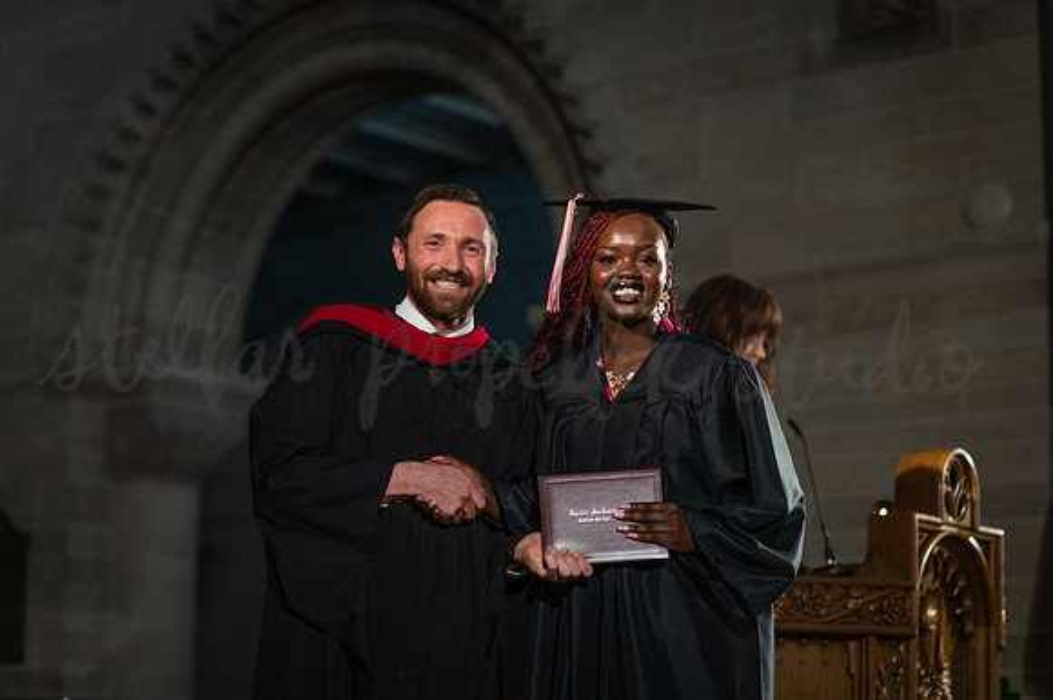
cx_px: 526
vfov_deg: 16.1
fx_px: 2485
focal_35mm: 85
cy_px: 350
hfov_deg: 23.9
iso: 1250
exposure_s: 1/320
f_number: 2.5
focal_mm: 85
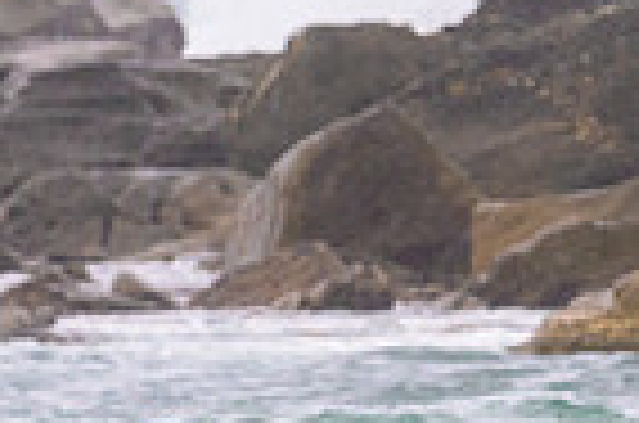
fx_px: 34181
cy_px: 736
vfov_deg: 0.7
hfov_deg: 1.1
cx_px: 120
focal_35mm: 1930
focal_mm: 430
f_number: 11
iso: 1250
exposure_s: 1/1250
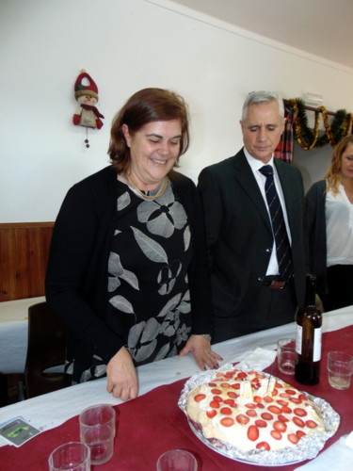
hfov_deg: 54.9
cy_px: 236
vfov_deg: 69.4
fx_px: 340
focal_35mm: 25
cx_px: 176
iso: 200
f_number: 3
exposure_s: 1/30
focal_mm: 4.5
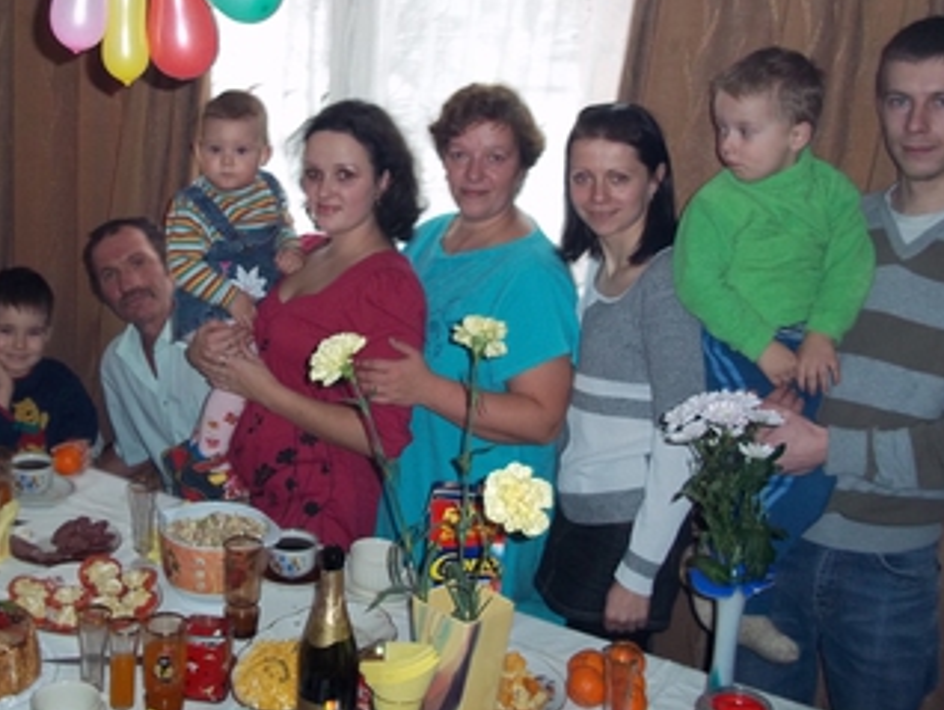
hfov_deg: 37.1
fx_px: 1392
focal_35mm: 51
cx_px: 315
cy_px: 270
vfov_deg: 28.5
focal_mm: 6.5
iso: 160
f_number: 3.1
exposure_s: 1/30
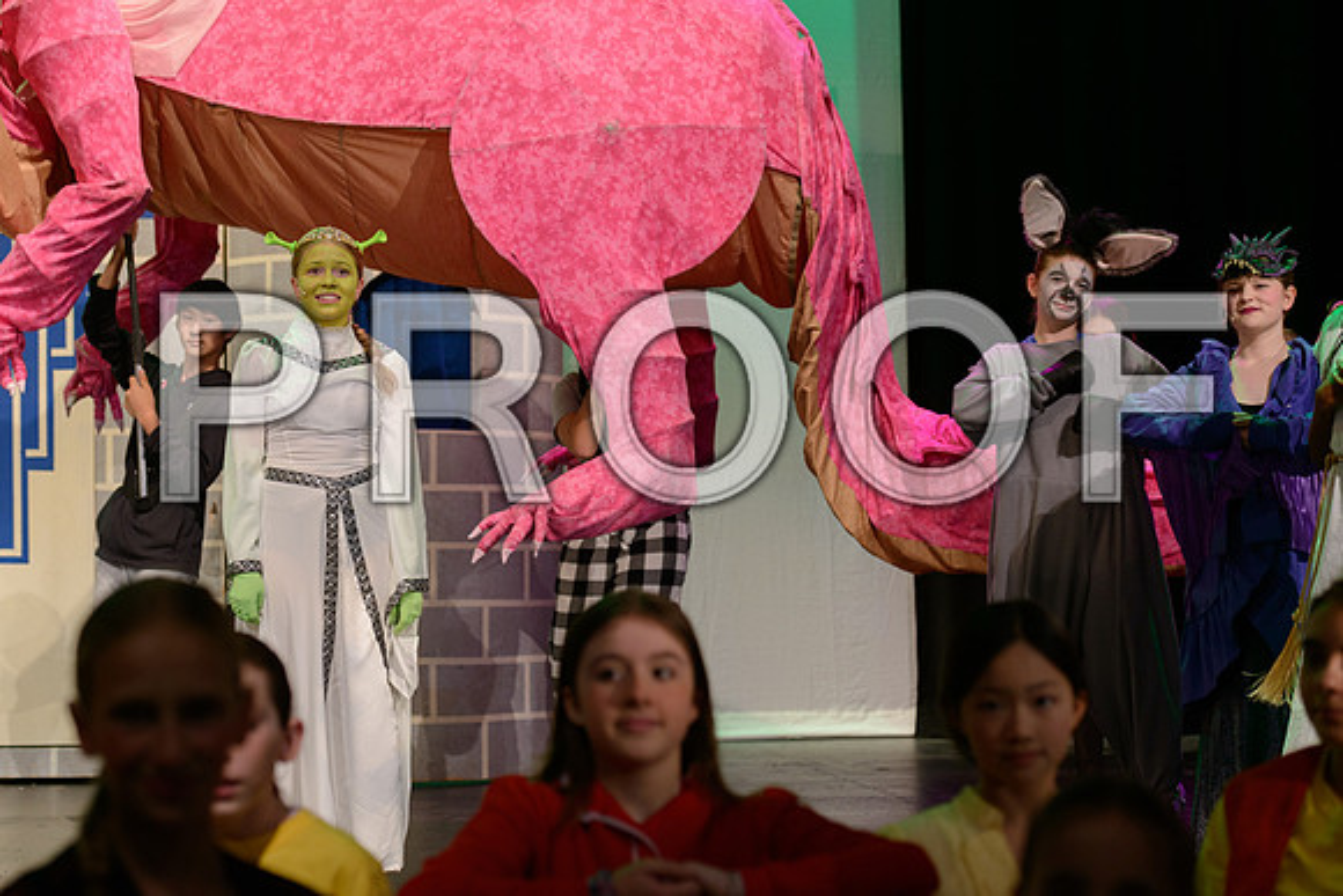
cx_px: 598
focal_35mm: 78
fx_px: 2918
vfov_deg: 17.5
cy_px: 442
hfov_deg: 25.9
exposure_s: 1/160
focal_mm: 70
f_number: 3.2
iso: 1000
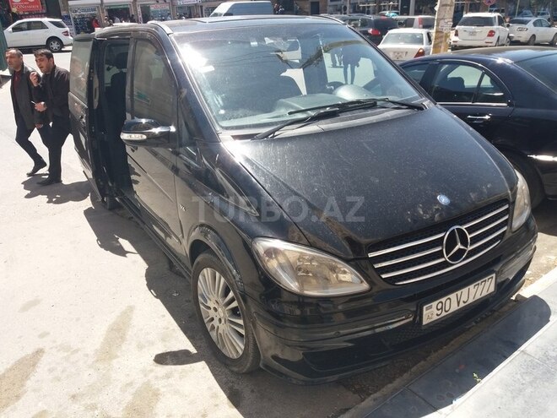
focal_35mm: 28
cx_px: 278
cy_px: 209
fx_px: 451
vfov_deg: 49.7
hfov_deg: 63.4
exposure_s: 1/655
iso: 64
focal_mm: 3.7
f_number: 1.9
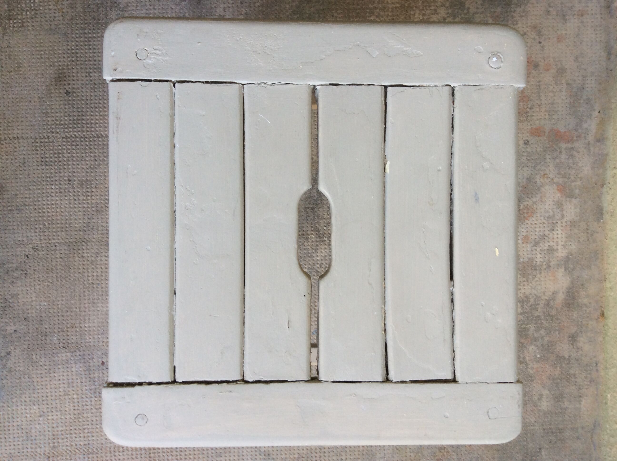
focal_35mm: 32
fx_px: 570
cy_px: 230
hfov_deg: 56.9
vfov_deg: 44.1
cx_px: 308
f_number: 2.4
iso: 32
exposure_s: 1/33
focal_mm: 3.3
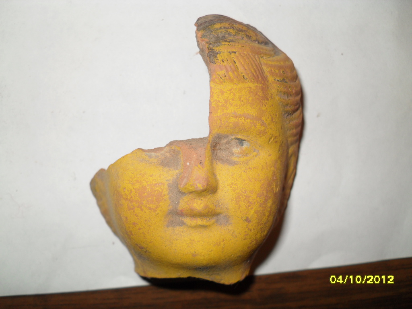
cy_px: 154
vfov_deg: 40.7
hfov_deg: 52.6
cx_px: 206
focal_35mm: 35
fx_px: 417
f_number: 8.9
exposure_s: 1/45
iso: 100
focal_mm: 6.2
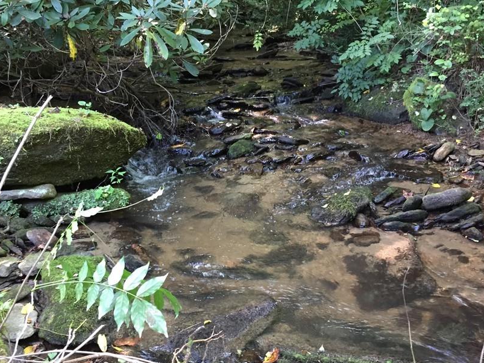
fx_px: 517
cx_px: 206
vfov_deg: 38.7
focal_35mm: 37
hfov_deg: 50.0
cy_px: 183
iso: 160
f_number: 2.2
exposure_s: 1/30
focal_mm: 4.15
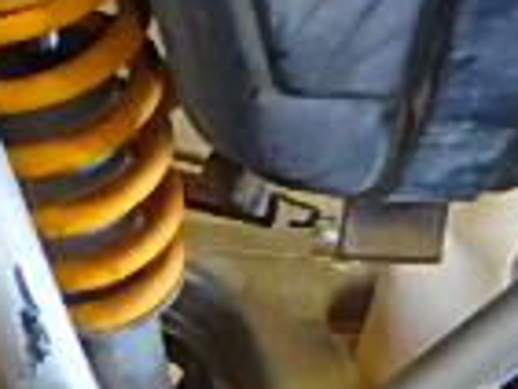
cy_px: 305
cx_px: -463
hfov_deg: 16.6
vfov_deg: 15.5
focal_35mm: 95
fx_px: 1423
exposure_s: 1/30
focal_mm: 3.7
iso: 400
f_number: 3.5
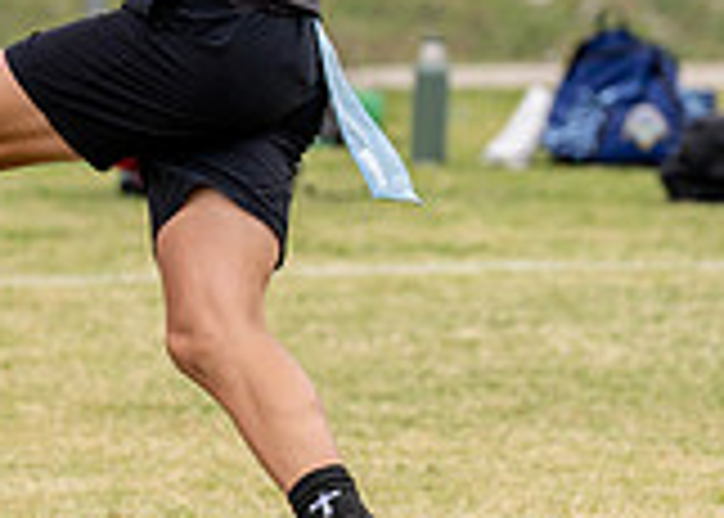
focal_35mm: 475
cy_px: -140
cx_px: -121
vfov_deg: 3.0
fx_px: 9767
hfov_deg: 4.2
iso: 320
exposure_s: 1/3200
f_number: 2.8
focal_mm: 126
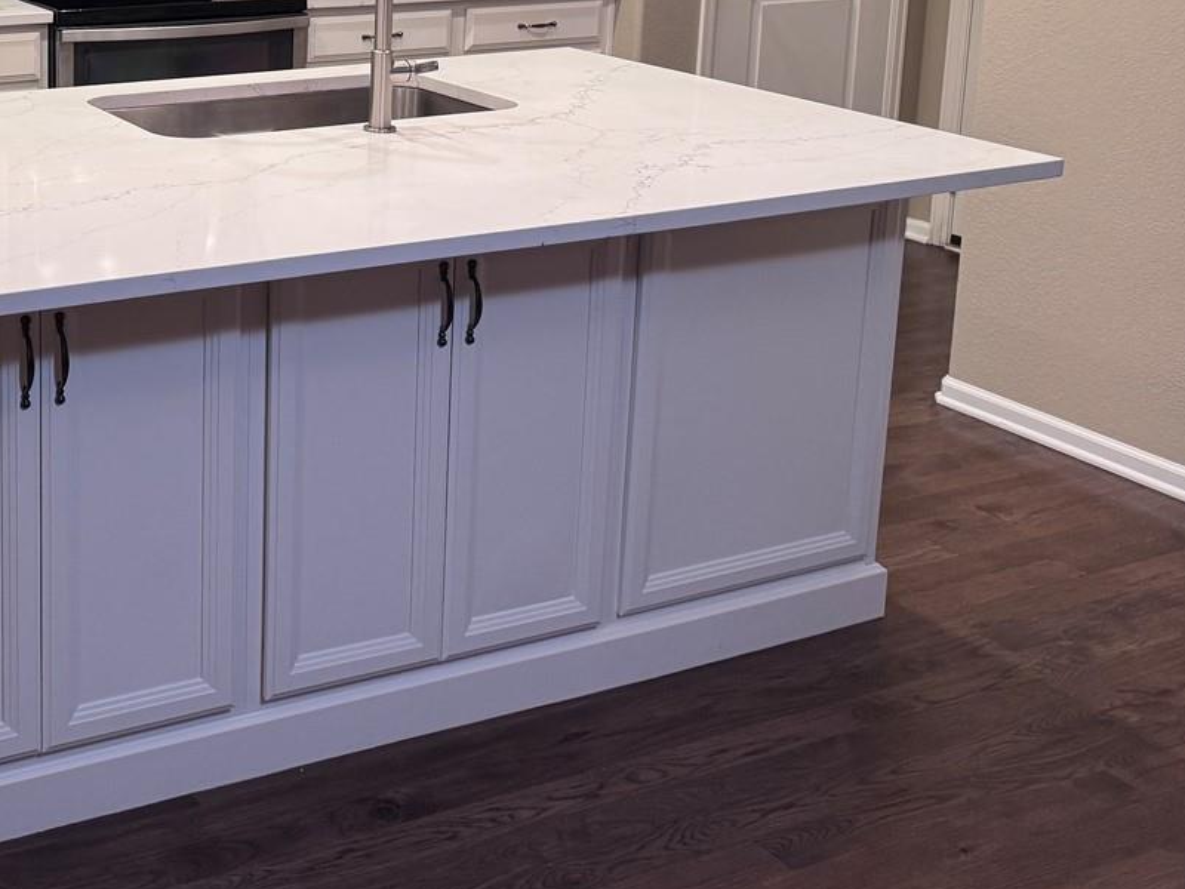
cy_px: 80
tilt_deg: -10.7
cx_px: 46
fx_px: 1643
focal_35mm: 48
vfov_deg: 29.0
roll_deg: -0.1
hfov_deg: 36.3
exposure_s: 1/60
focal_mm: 6.76
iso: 200
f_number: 1.78
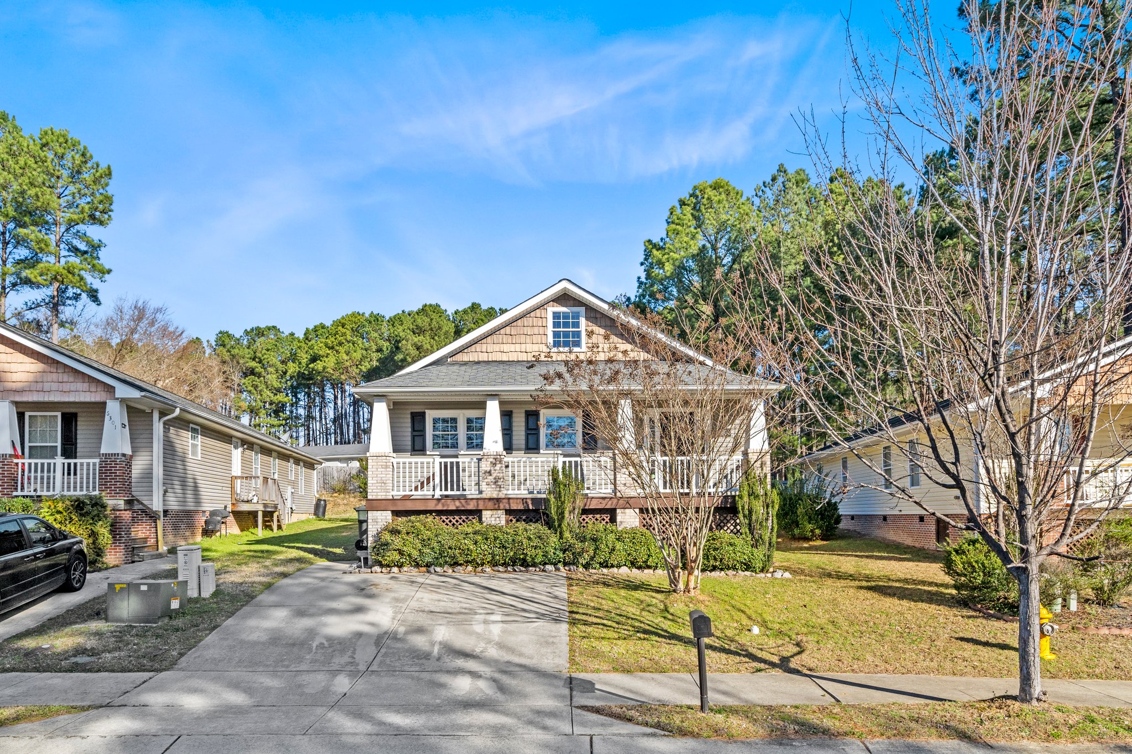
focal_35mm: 22
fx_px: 692
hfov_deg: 78.6
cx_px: 566
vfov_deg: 57.2
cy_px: 377
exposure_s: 1/1250
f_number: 8
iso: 400
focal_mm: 22
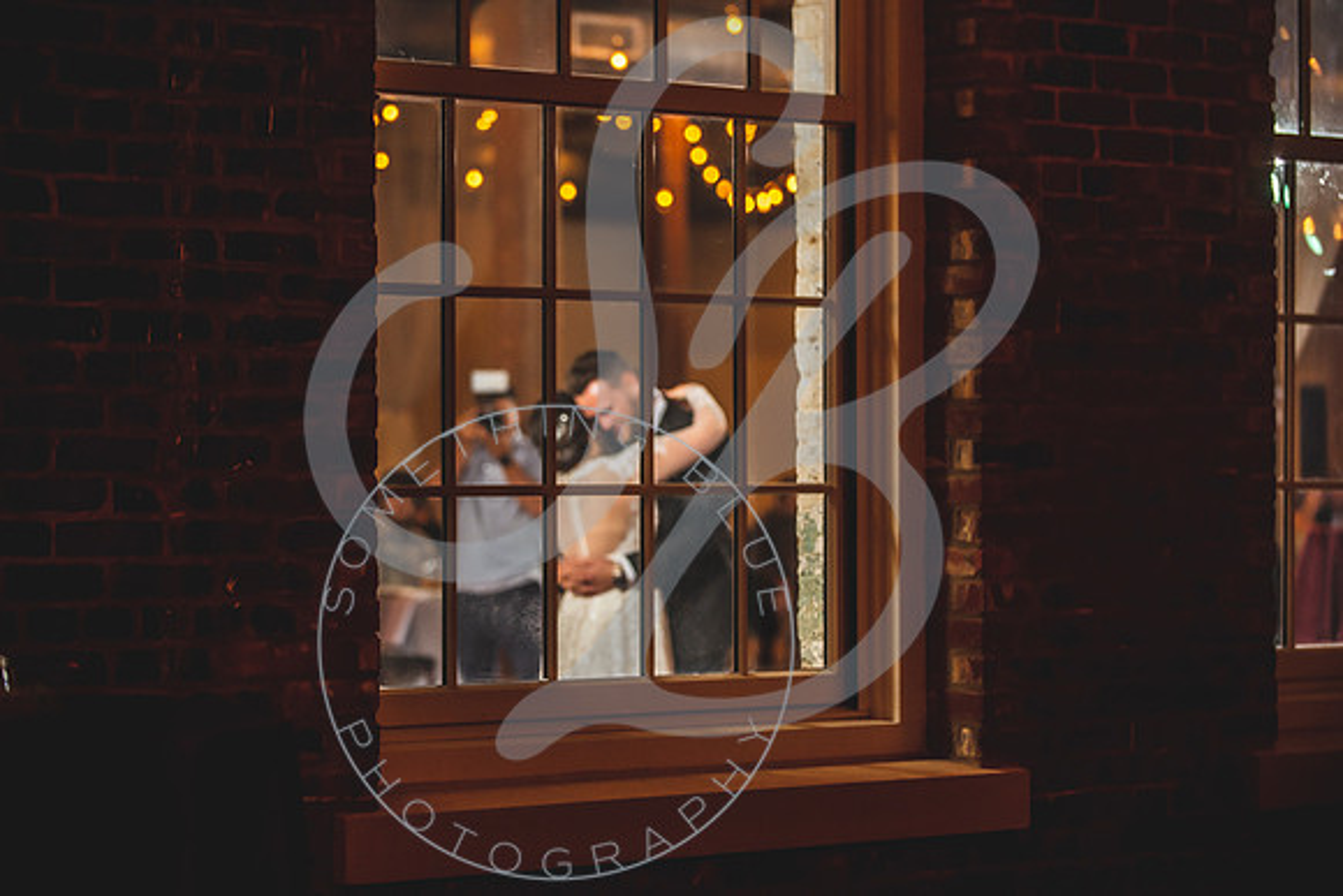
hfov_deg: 19.8
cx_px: 672
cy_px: 448
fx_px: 3838
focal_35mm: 103
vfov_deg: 13.3
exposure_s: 1/200
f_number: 2.8
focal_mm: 98
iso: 800
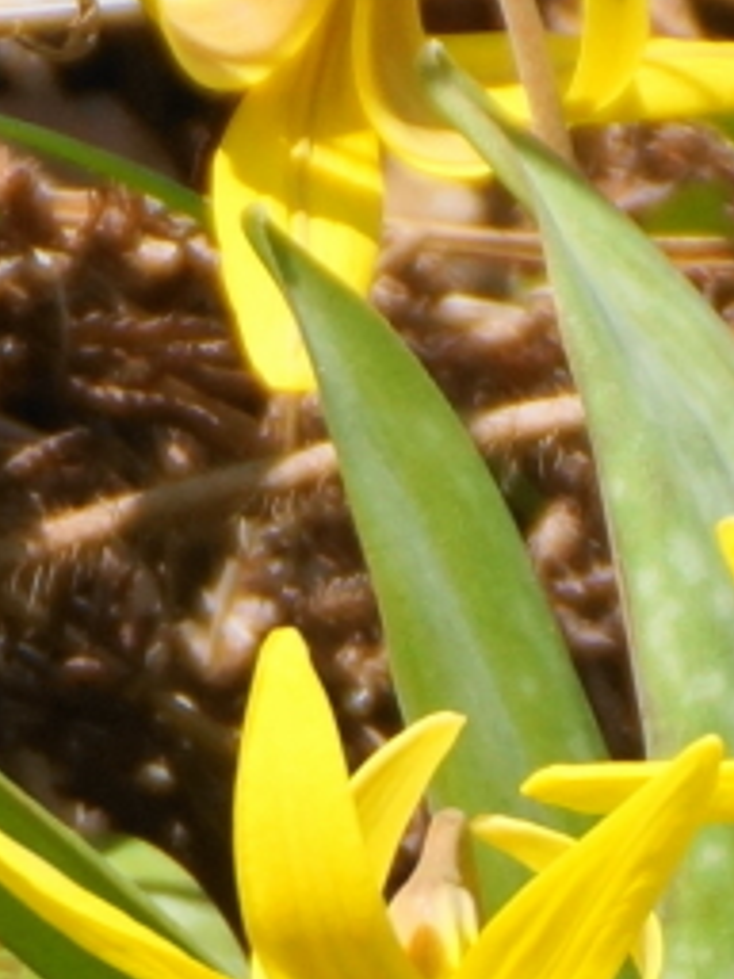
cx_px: 690
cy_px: 899
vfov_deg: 1.4
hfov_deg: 1.1
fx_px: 39835
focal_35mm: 1409
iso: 250
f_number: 6.3
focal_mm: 250
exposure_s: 1/400
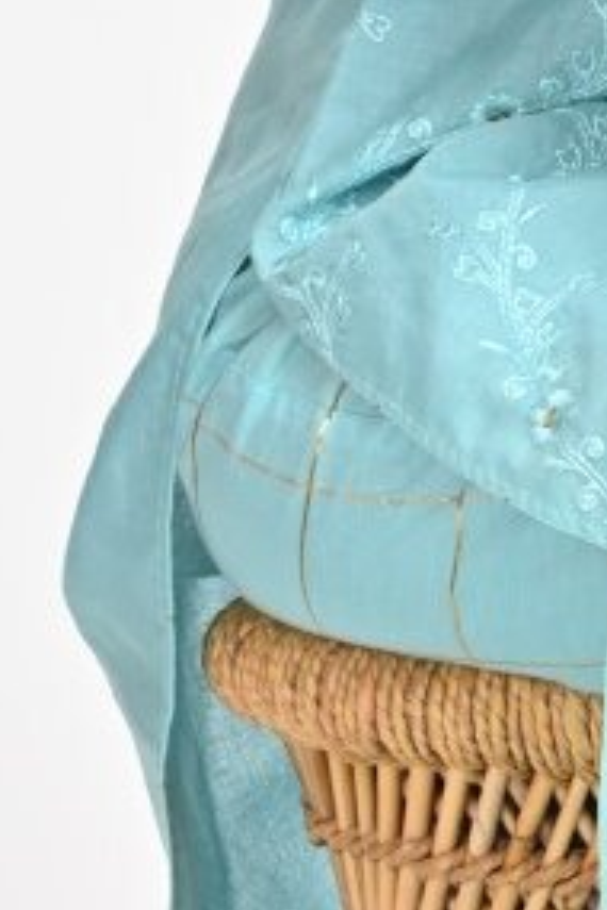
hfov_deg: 3.7
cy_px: 235
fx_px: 9357
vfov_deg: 5.6
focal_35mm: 370
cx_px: 1310
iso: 320
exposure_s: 1/160
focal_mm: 65
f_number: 8
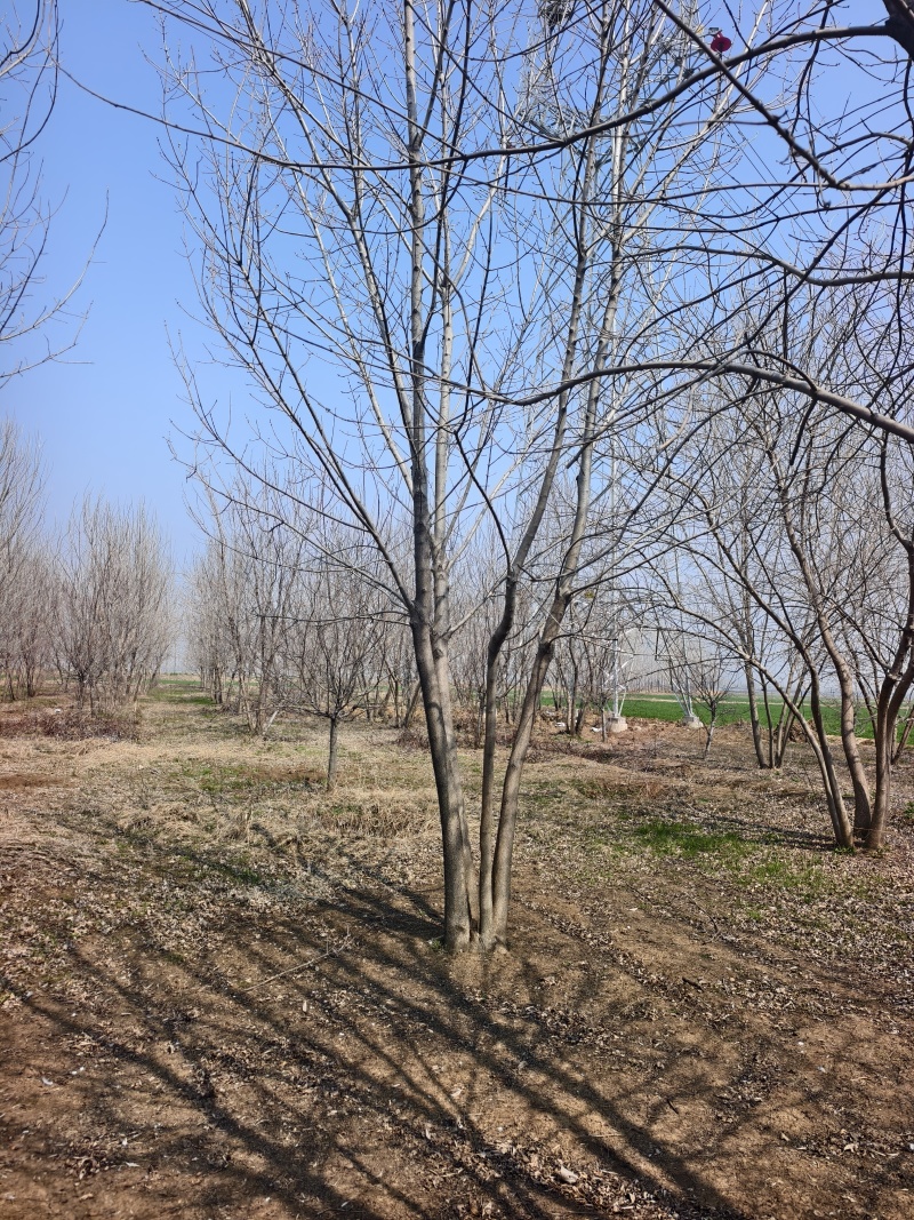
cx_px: 457
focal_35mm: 23
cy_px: 610
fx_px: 810
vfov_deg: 73.9
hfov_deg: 58.9
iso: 72
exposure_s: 1/1883
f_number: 1.57
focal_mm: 5.6
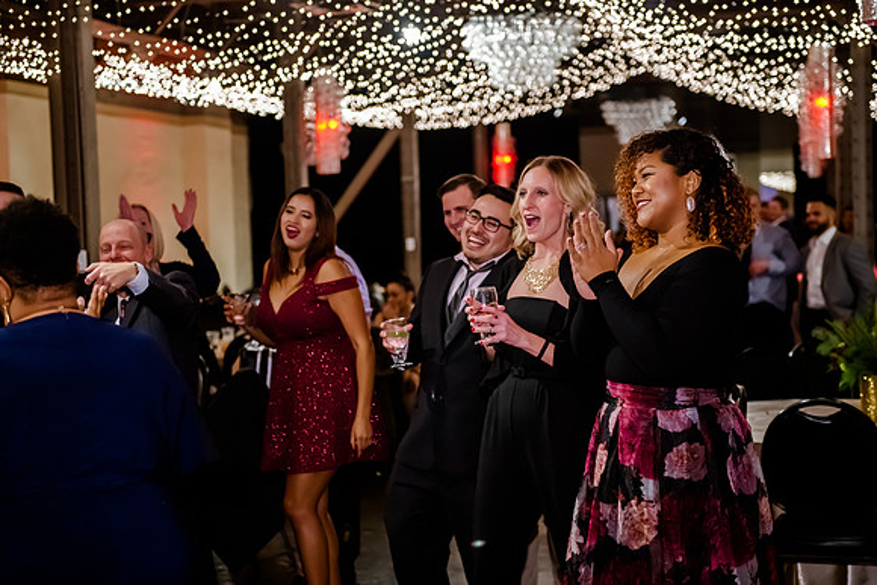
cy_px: 292
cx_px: 438
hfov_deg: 31.3
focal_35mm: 64
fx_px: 1565
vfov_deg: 21.2
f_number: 2.8
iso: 5000
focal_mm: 62
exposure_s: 1/160
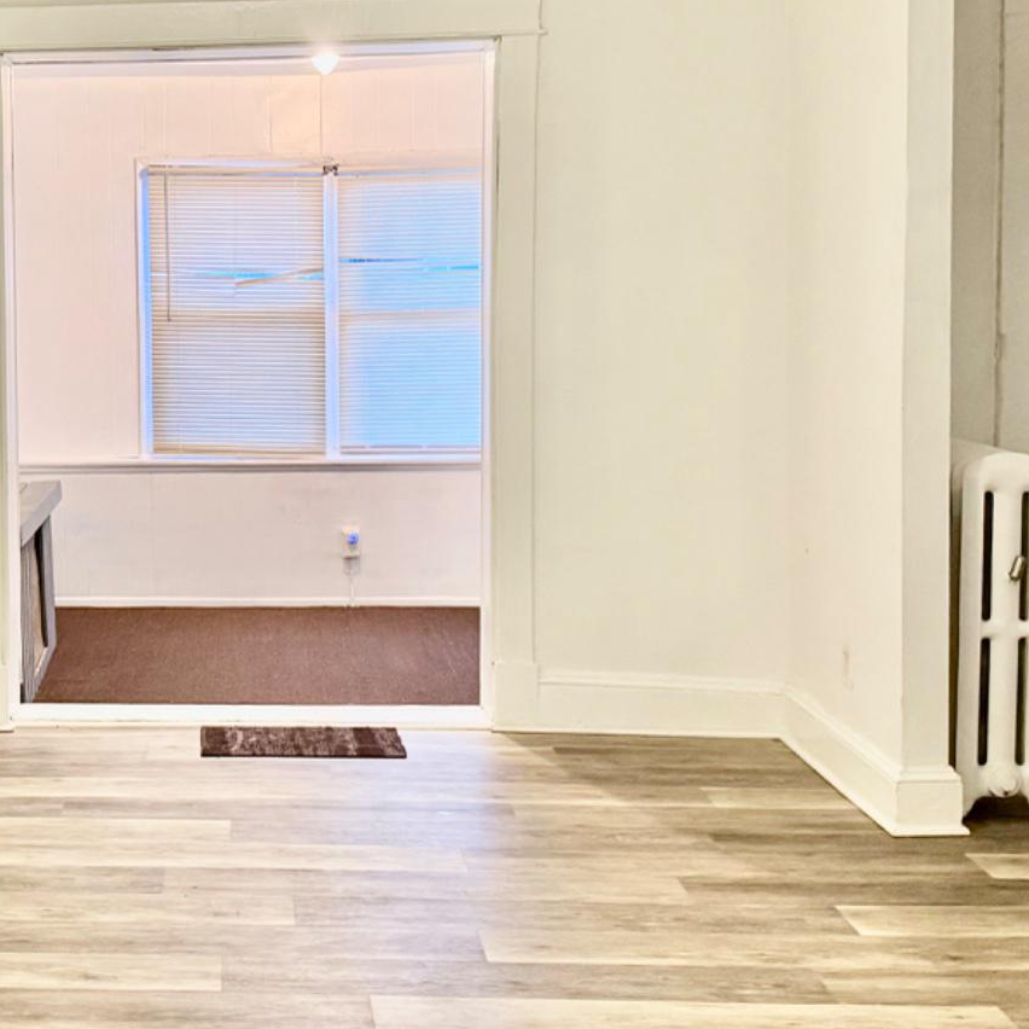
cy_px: 384
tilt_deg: -2.8
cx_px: 109
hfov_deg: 31.8
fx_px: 1715
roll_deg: +1.5
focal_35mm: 51
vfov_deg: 33.2
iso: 400
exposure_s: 1/60
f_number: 1.78
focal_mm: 6.76
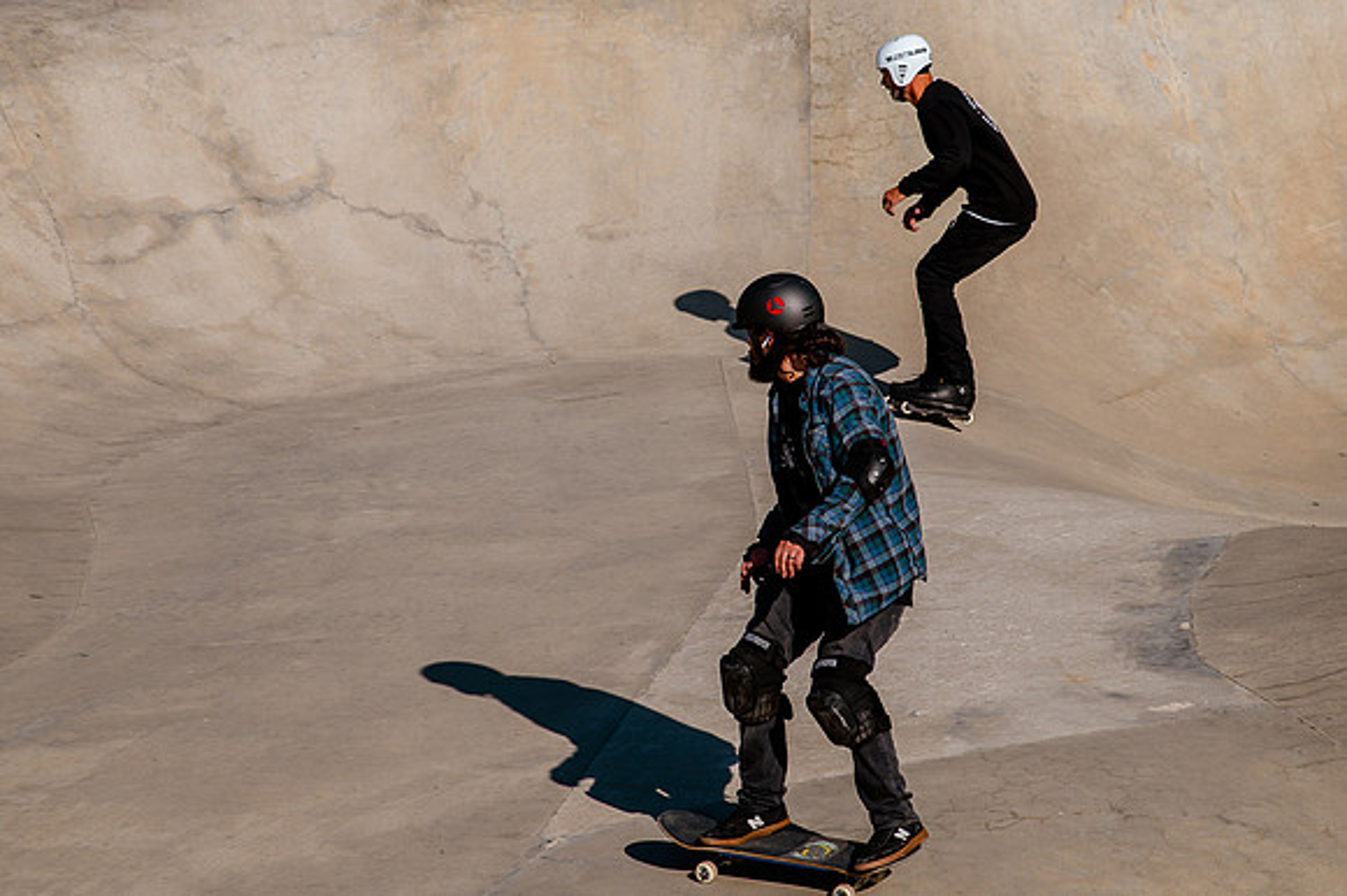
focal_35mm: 115
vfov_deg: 11.9
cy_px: 371
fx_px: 4303
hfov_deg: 17.8
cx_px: 674
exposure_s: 1/500
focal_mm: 98
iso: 200
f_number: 13
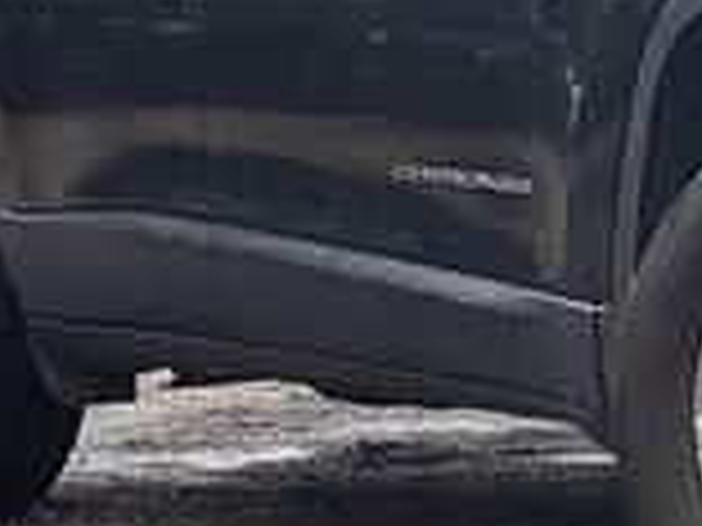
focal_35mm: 107
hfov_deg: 16.6
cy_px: 49
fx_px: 2170
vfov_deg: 13.7
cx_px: 1071
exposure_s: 1/100
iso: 64
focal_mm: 4.3
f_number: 2.4
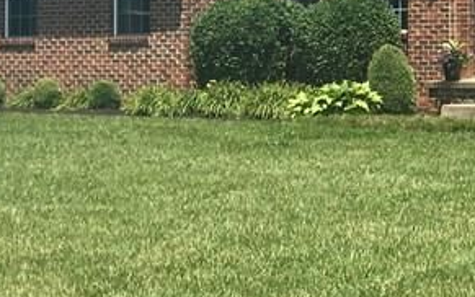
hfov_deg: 17.4
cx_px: 712
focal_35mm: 108
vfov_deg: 11.9
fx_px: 1398
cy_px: -24
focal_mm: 4.15
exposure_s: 1/1054
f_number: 2.2
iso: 25
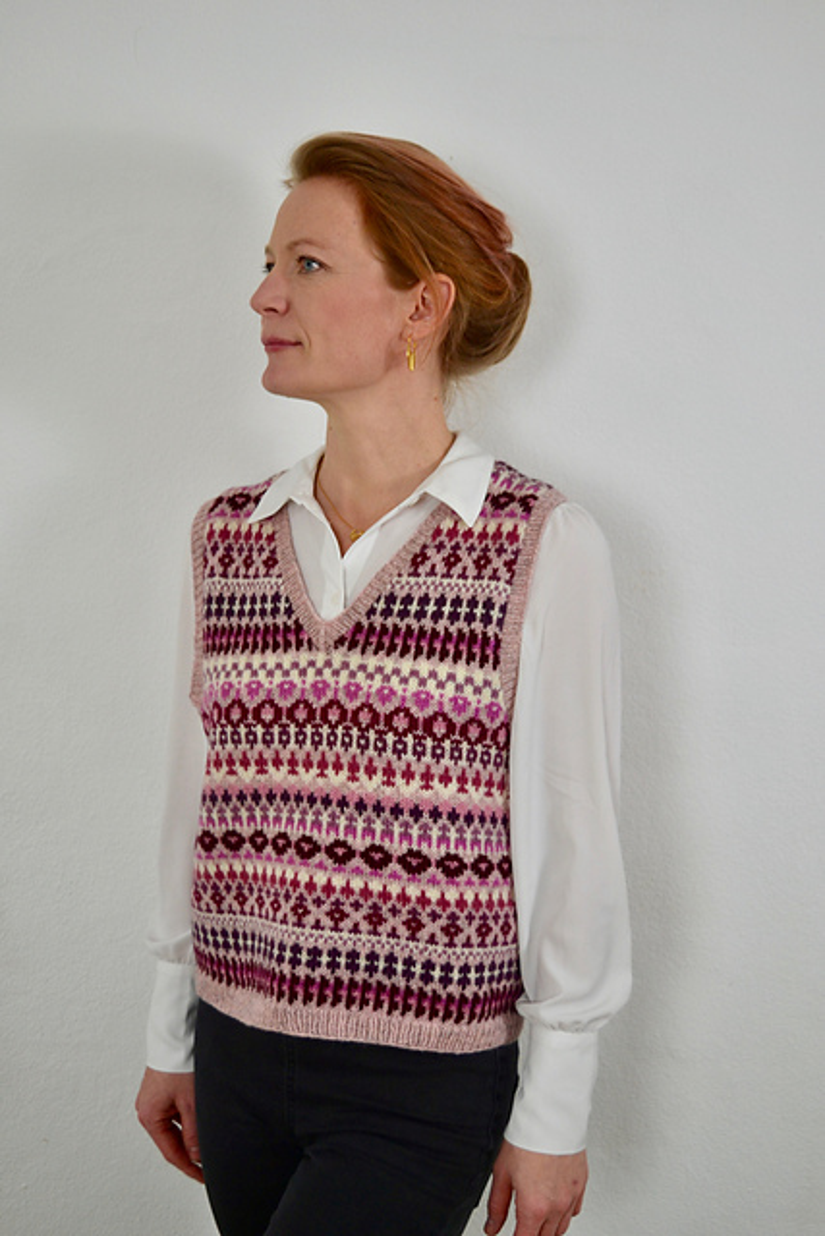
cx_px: 412
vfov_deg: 42.3
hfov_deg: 29.0
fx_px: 1597
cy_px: 618
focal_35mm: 46
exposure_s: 1/50
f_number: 4.2
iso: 400
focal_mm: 31
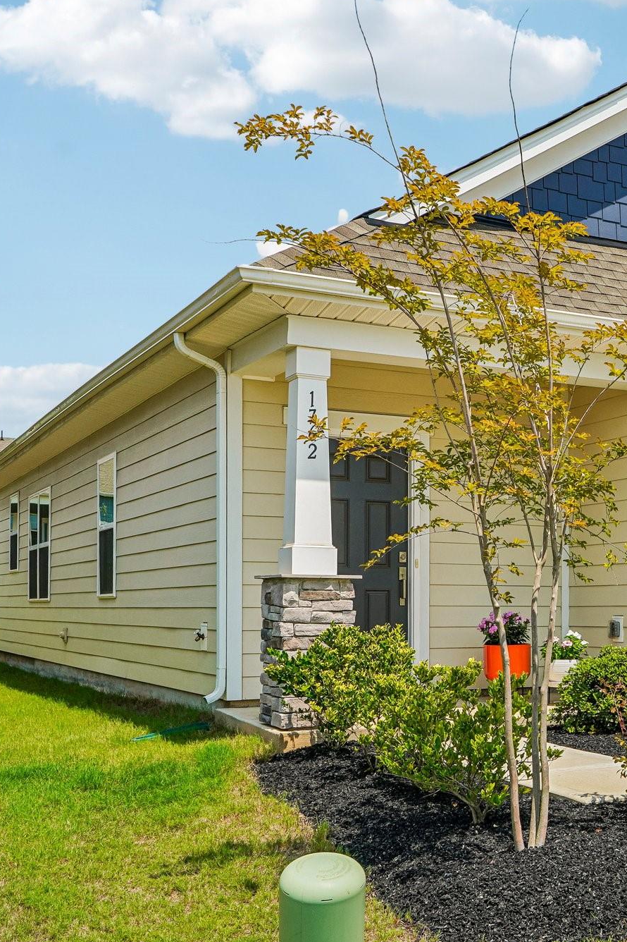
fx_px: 1202
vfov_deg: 42.8
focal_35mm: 46
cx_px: 644
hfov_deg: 27.4
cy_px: 463
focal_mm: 20
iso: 100
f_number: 8
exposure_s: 1/125
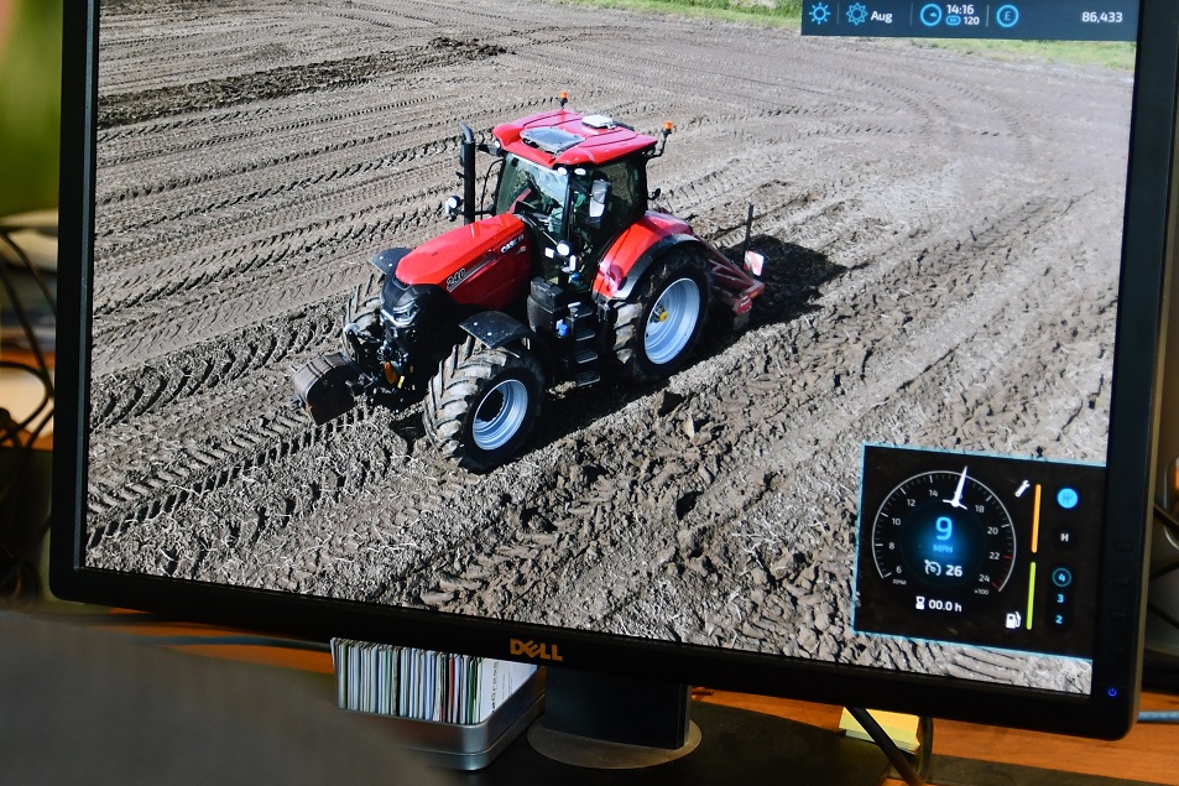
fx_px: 2783
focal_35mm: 85
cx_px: 397
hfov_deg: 23.8
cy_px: 454
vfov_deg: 16.1
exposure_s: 1/250
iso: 800
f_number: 2.8
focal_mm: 36
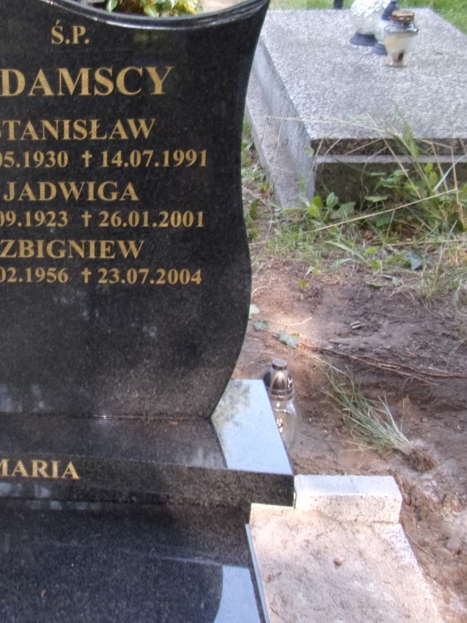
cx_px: 21
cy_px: 234
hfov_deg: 30.3
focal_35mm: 45
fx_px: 809
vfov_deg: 41.8
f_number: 3.3
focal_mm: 4.3
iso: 80
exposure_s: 1/34
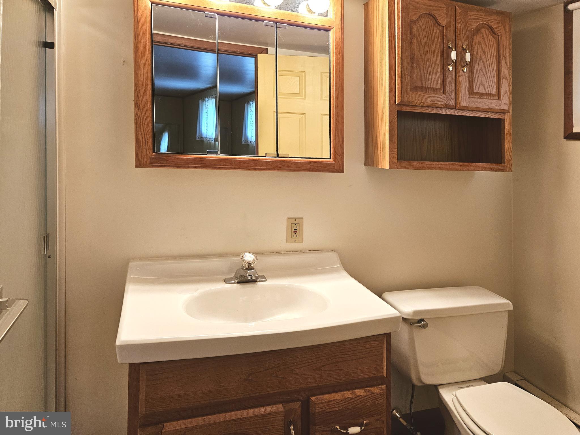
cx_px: 290
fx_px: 385
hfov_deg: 73.9
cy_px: 218
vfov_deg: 58.9
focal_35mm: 23
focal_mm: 5.4
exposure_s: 1/120
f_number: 1.8
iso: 320
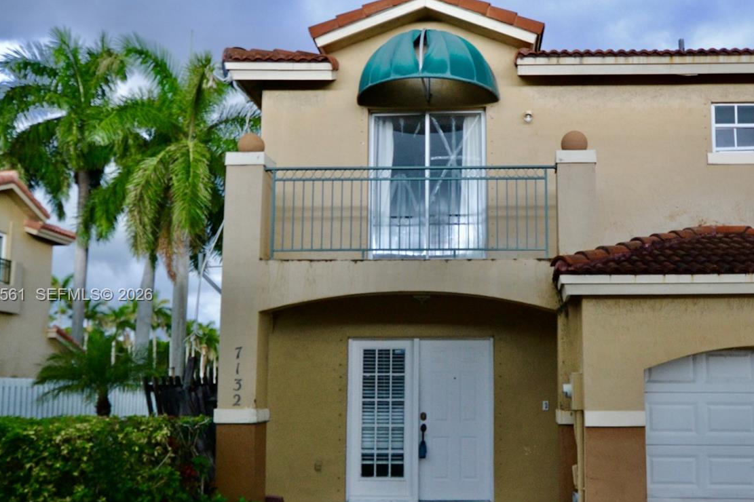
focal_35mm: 37
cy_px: 296
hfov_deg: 51.5
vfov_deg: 36.1
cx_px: 485
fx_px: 769
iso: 720
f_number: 4.2
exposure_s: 1/60
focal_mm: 17
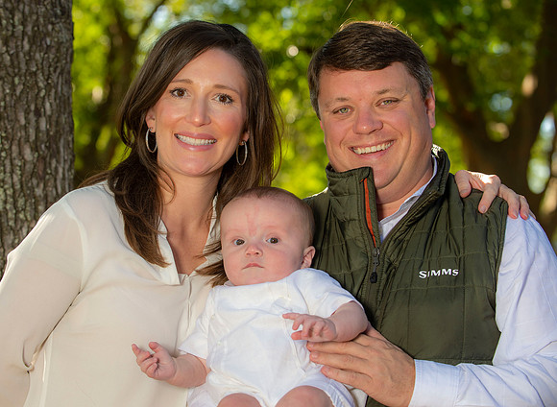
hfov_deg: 22.2
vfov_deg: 16.3
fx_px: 1421
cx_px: 245
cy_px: 199
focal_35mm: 89
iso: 200
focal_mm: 82
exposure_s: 1/250
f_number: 7.1
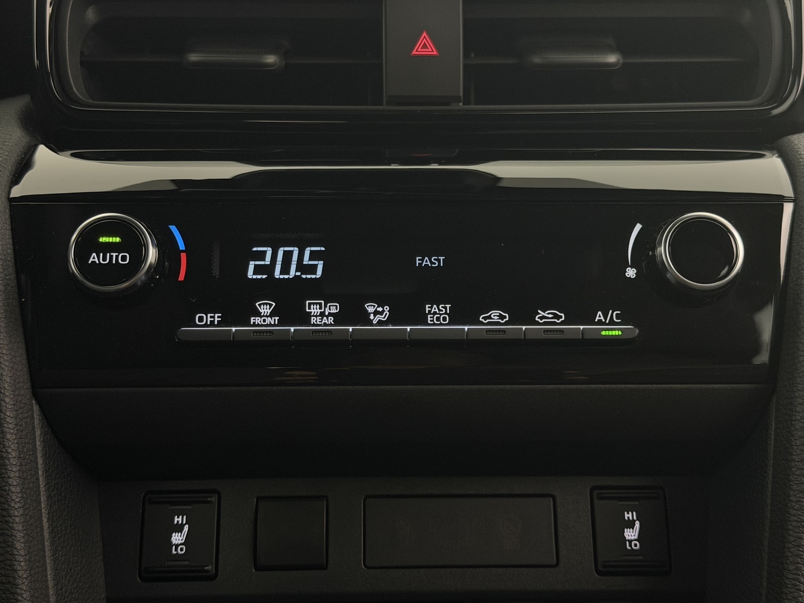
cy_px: 302
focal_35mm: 48
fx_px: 1115
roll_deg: +0.1
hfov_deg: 39.7
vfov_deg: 30.3
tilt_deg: -5.2
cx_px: 402
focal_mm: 6.76
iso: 500
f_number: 1.78
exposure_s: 1/25
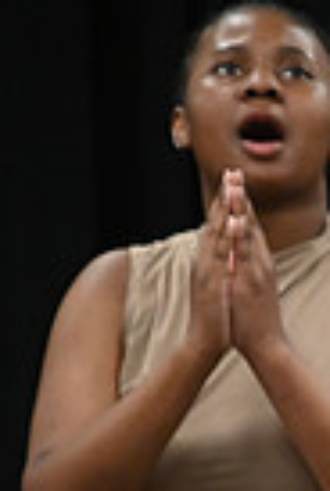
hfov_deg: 0.9
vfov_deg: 1.3
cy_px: 659
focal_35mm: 1561
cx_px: 972
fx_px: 21355
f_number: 6.3
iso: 6400
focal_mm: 370
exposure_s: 1/160
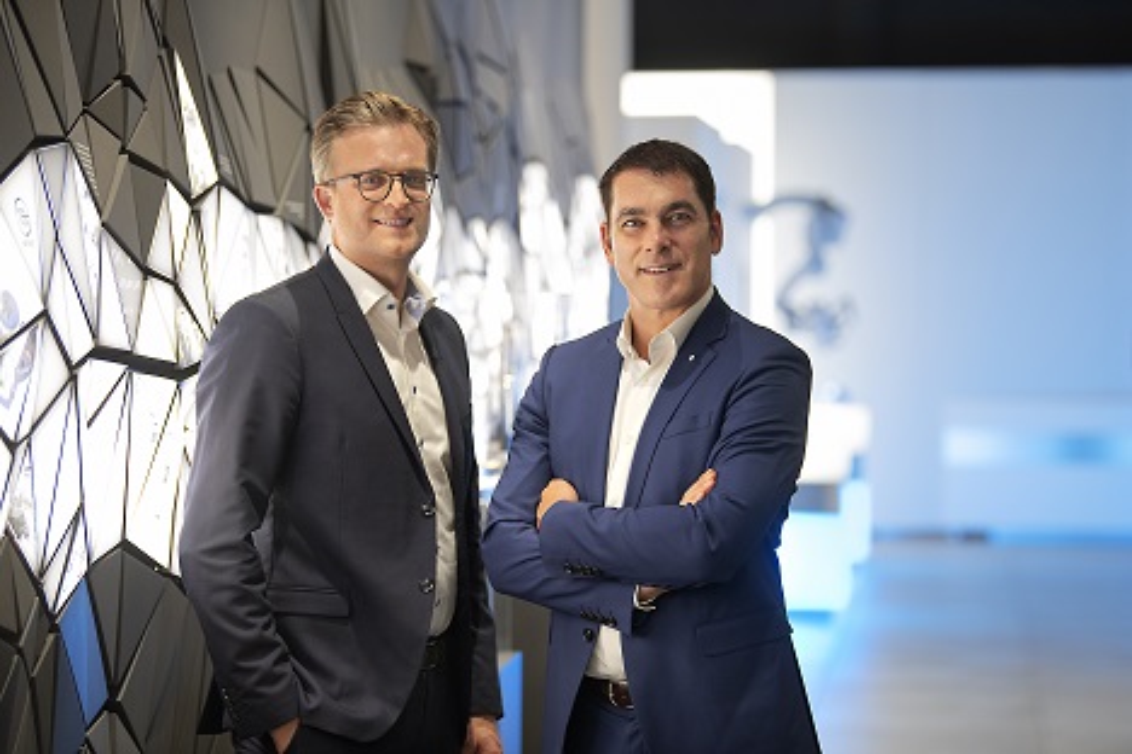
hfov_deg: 17.1
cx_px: 566
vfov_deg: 11.4
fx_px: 3773
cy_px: 377
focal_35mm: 120
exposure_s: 1/80
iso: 800
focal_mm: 120
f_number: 3.2
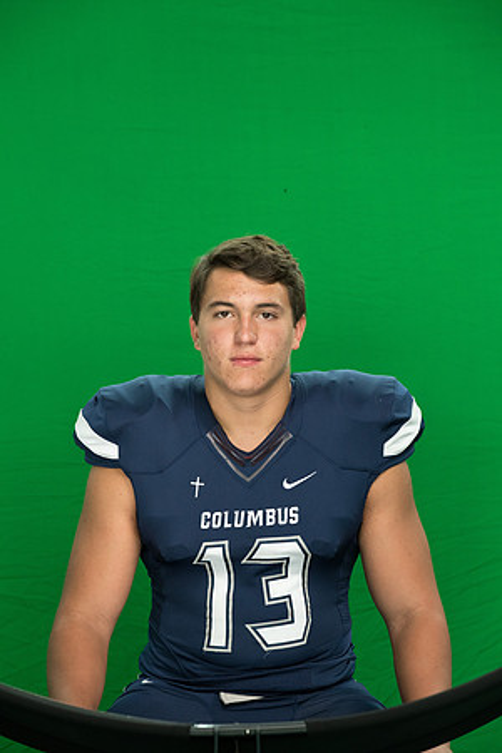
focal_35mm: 150
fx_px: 3137
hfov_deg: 9.1
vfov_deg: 13.7
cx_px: 251
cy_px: 376
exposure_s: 1/100
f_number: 8
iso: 6400
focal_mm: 150
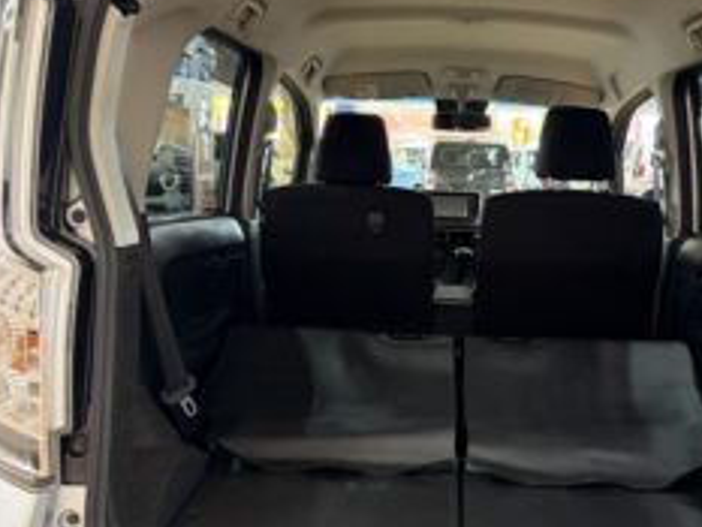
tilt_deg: -9.4
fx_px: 791
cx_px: 443
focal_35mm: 39
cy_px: 300
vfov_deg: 36.8
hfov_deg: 47.4
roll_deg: -1.6
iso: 500
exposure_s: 1/48
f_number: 1.6
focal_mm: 5.96
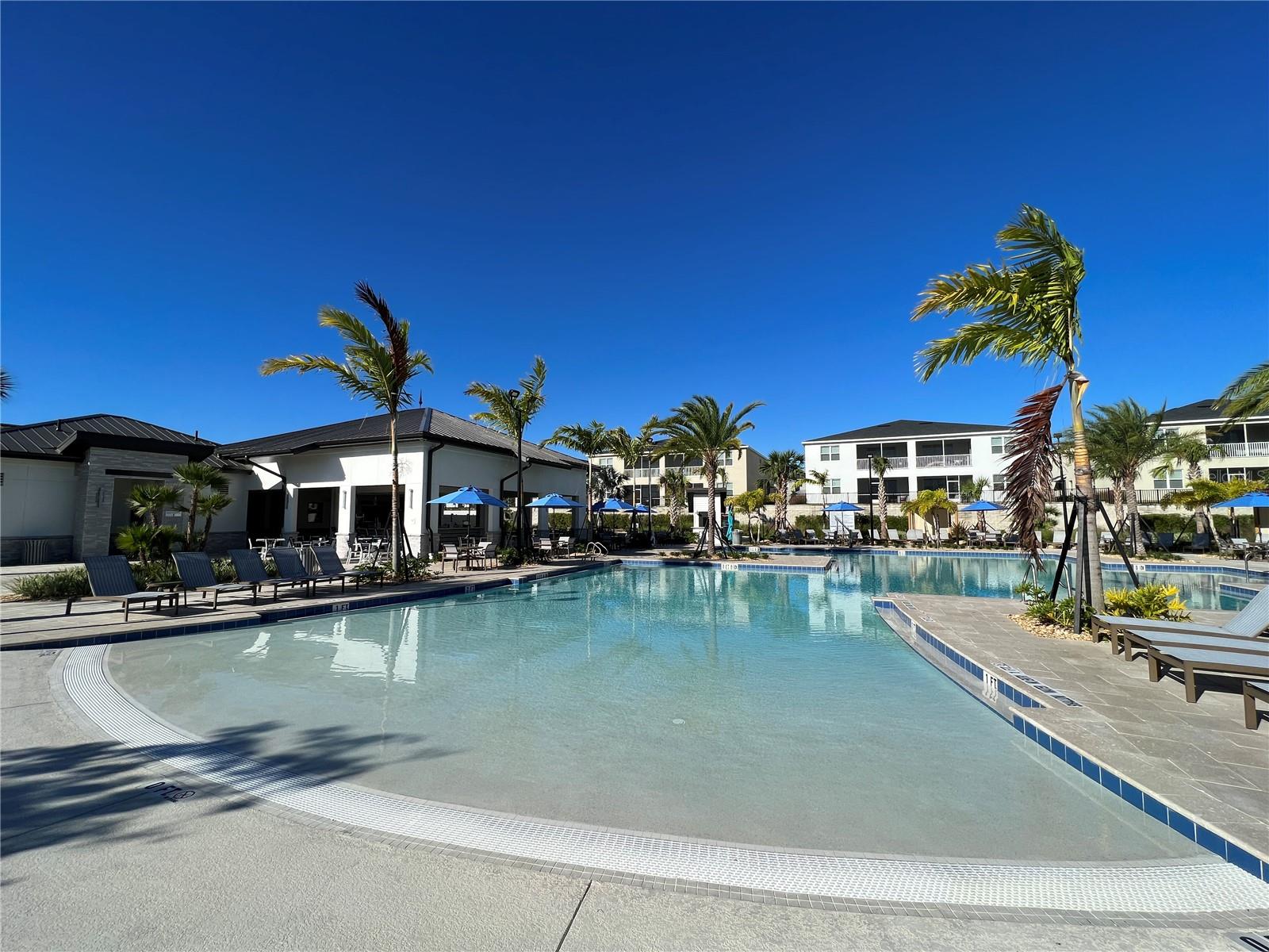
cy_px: 476
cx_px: 634
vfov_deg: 89.9
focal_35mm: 13
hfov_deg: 106.2
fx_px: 477
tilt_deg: +4.0
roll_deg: +0.0
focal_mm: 1.57
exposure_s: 1/2273
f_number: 1.8
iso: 32
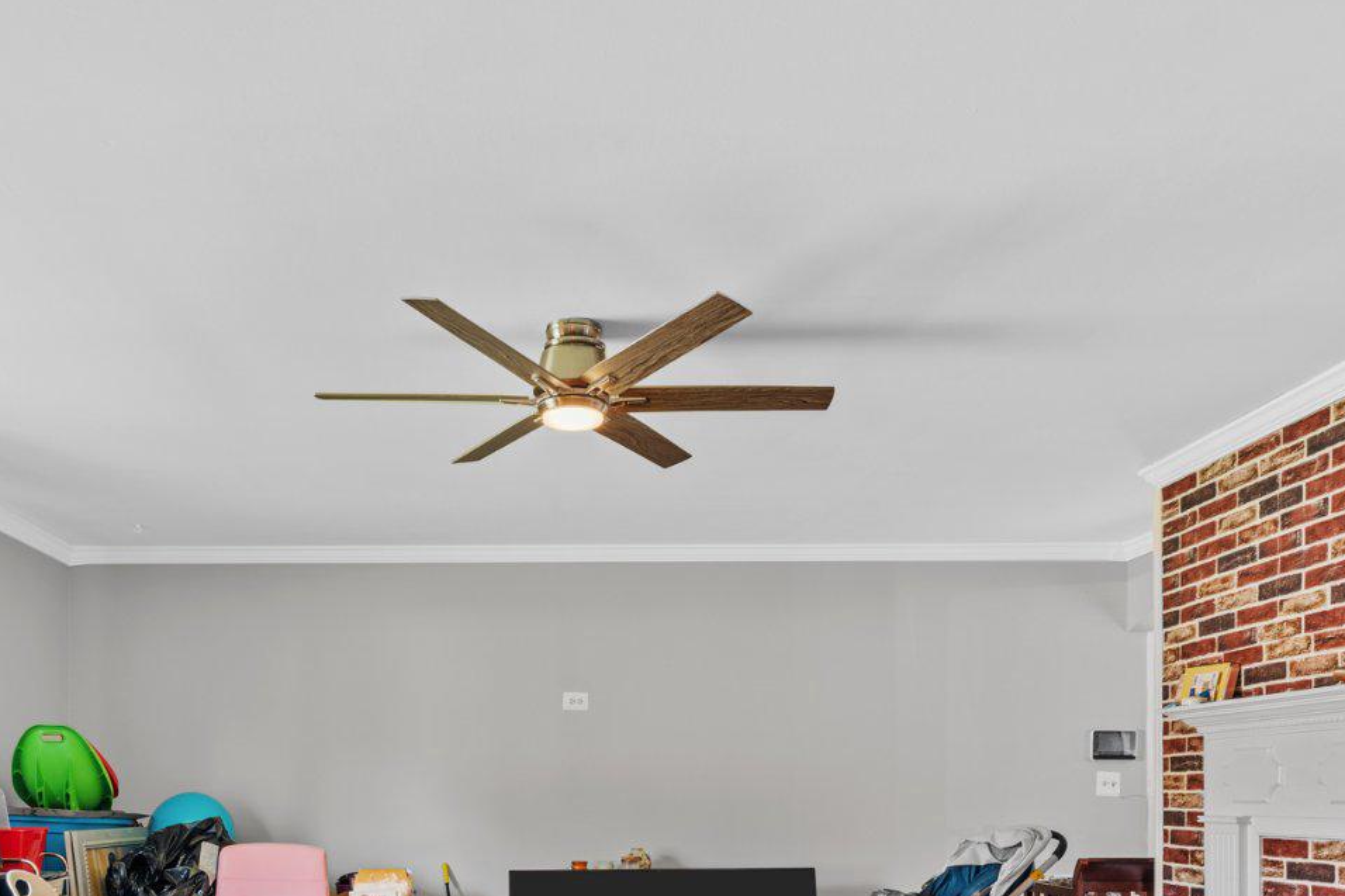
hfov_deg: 61.4
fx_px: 1121
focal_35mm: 30
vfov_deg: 40.3
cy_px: 808
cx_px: 539
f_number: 8
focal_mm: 14
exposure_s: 2
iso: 100
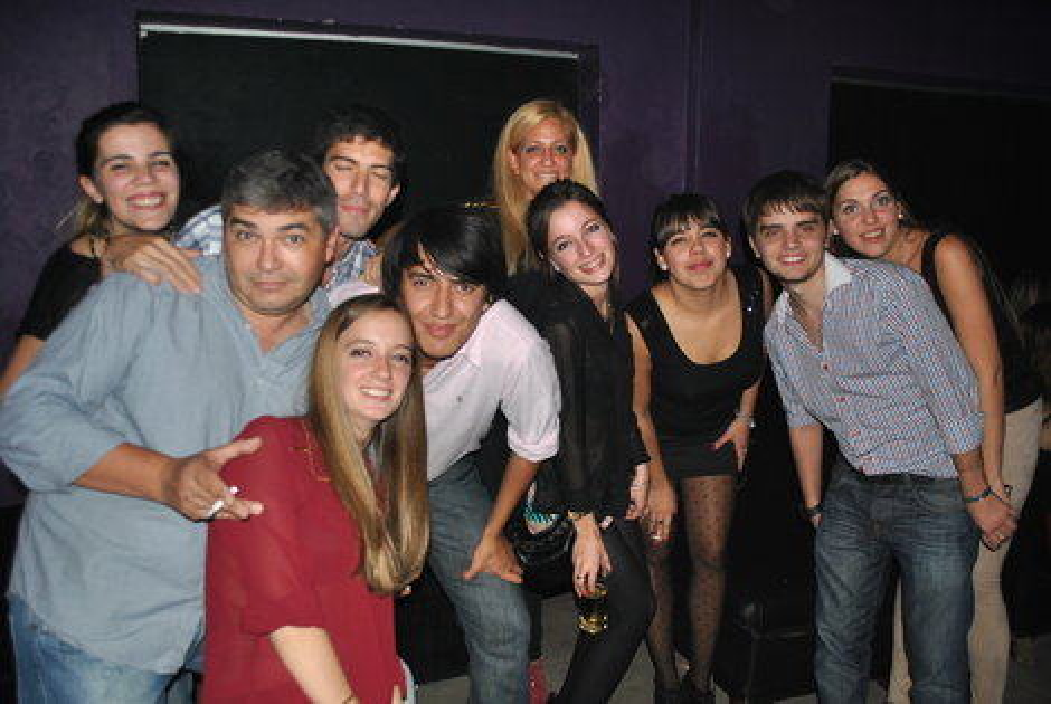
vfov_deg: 43.8
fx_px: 877
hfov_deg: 61.8
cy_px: 352
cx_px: 526
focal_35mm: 30
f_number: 3.8
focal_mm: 20
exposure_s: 1/60
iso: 200
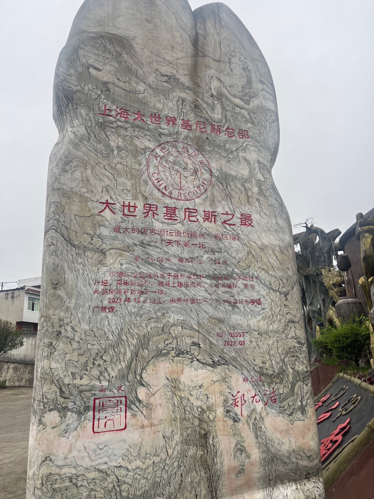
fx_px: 375
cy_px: 250
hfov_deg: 53.1
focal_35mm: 26
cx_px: 187
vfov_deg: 67.3
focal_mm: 5.7
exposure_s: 1/468
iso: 50
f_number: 1.5
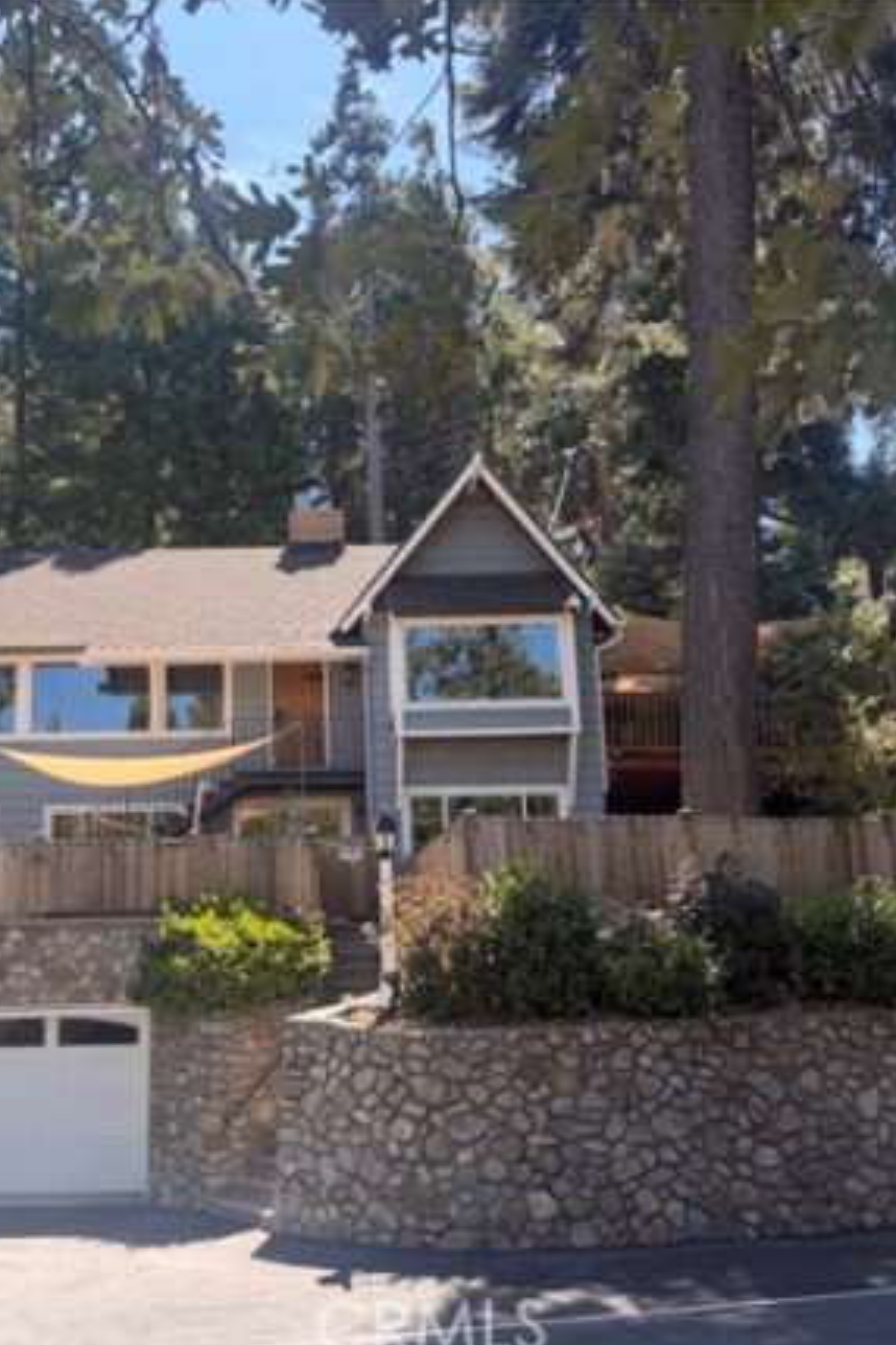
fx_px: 1269
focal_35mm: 34
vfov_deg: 55.8
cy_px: 680
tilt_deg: +13.7
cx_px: 263
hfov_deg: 38.2
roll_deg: +0.4
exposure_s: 1/931
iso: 100
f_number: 1.78
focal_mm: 6.76
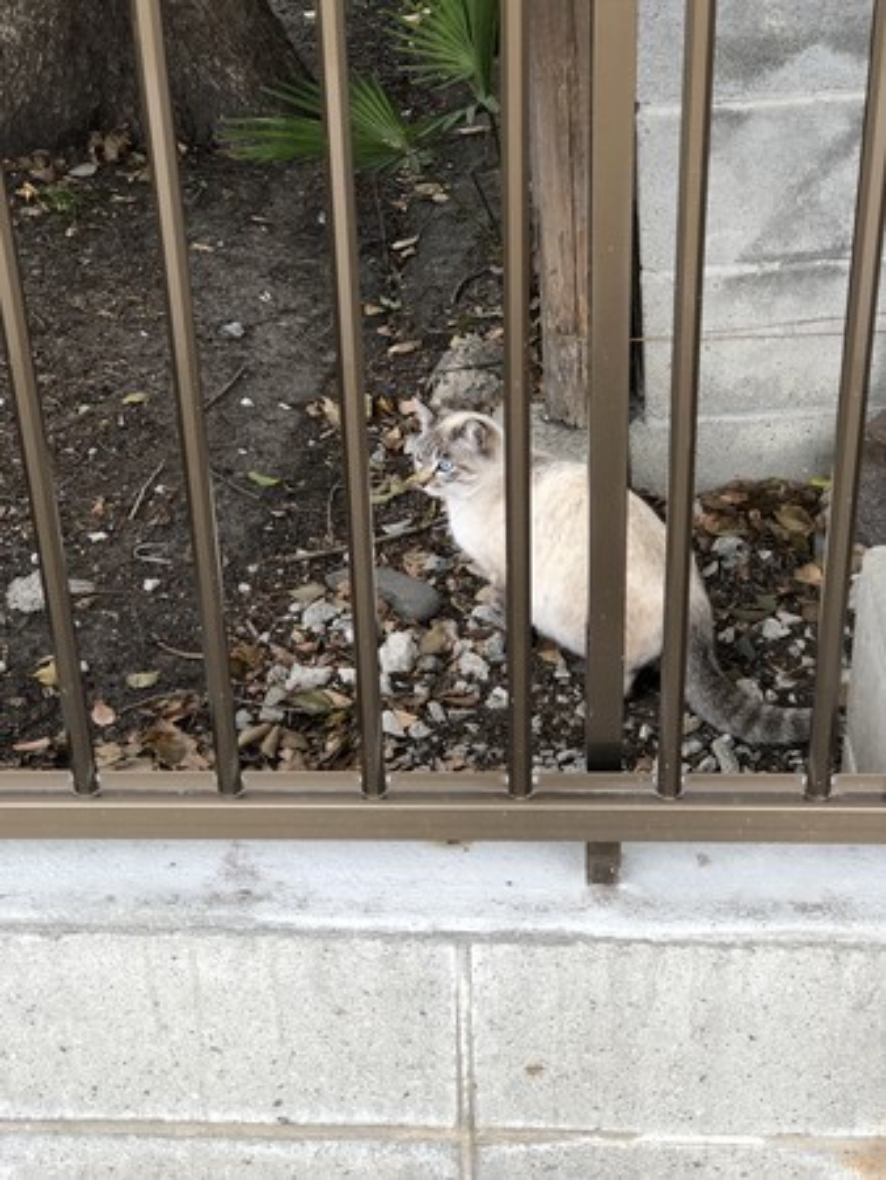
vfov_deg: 33.8
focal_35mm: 57
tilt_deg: -31.5
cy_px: 590
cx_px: 443
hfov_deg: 25.7
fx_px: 1943
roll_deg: +1.9
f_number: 2.8
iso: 20
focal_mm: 6.6
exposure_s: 1/30
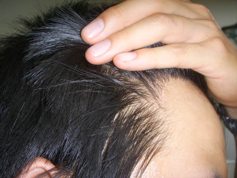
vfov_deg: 36.8
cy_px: 89
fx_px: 267
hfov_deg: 47.9
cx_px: 118
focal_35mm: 39
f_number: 3.5
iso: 100
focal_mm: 6.6
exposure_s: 1/45
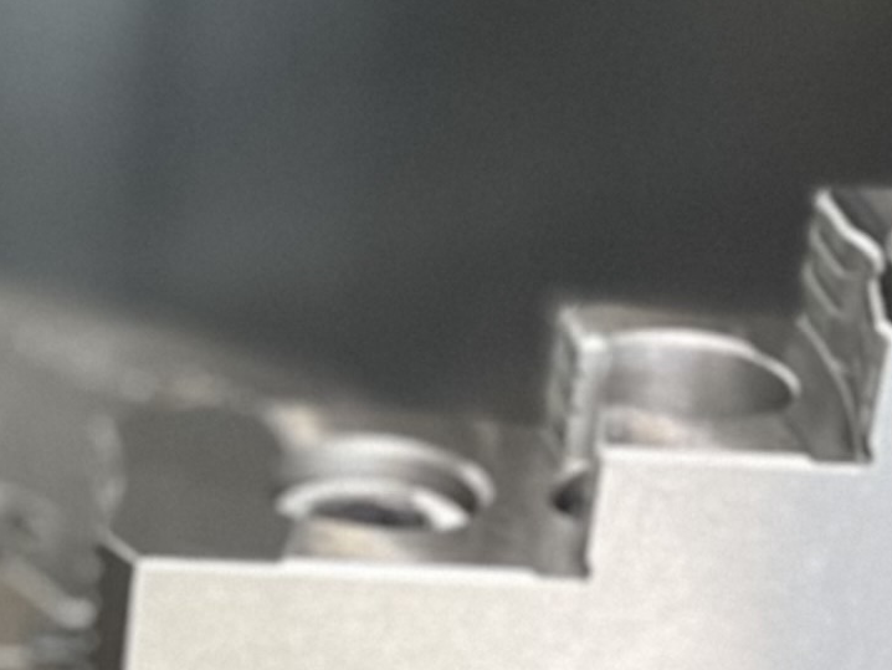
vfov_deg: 9.9
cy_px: 938
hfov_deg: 12.8
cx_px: -421
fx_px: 3763
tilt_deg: -29.8
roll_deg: -0.6
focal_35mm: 146
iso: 800
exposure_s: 1/25
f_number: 1.6
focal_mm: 5.1
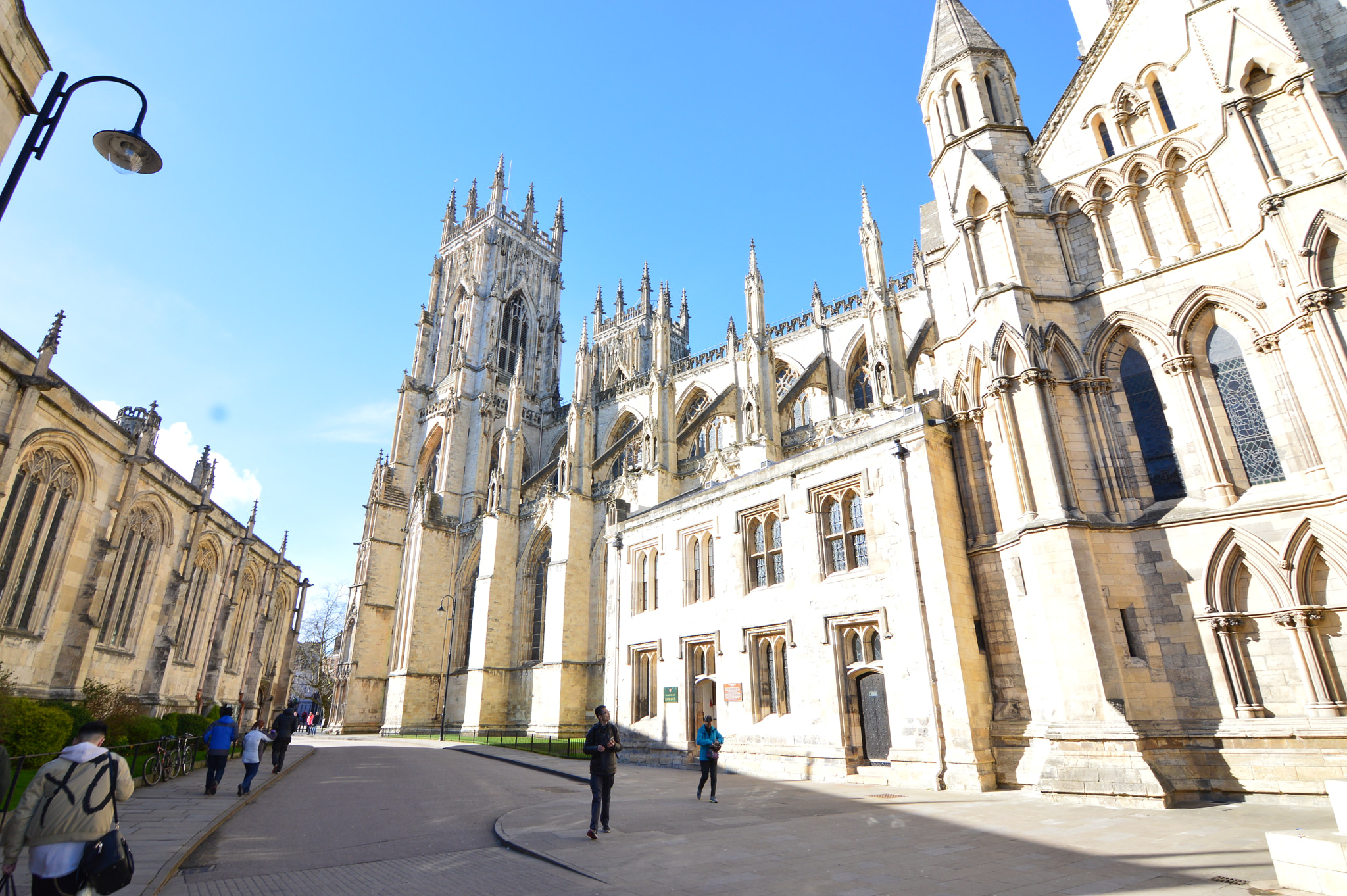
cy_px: 448
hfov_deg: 90.0
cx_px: 674
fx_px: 673
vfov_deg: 67.3
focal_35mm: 18
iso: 200
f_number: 9
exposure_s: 1/100
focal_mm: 12
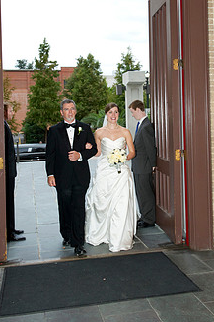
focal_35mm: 44
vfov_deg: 44.0
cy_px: 111
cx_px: 118
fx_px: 394
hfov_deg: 30.4
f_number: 8
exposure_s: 1/60
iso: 1250
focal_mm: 32
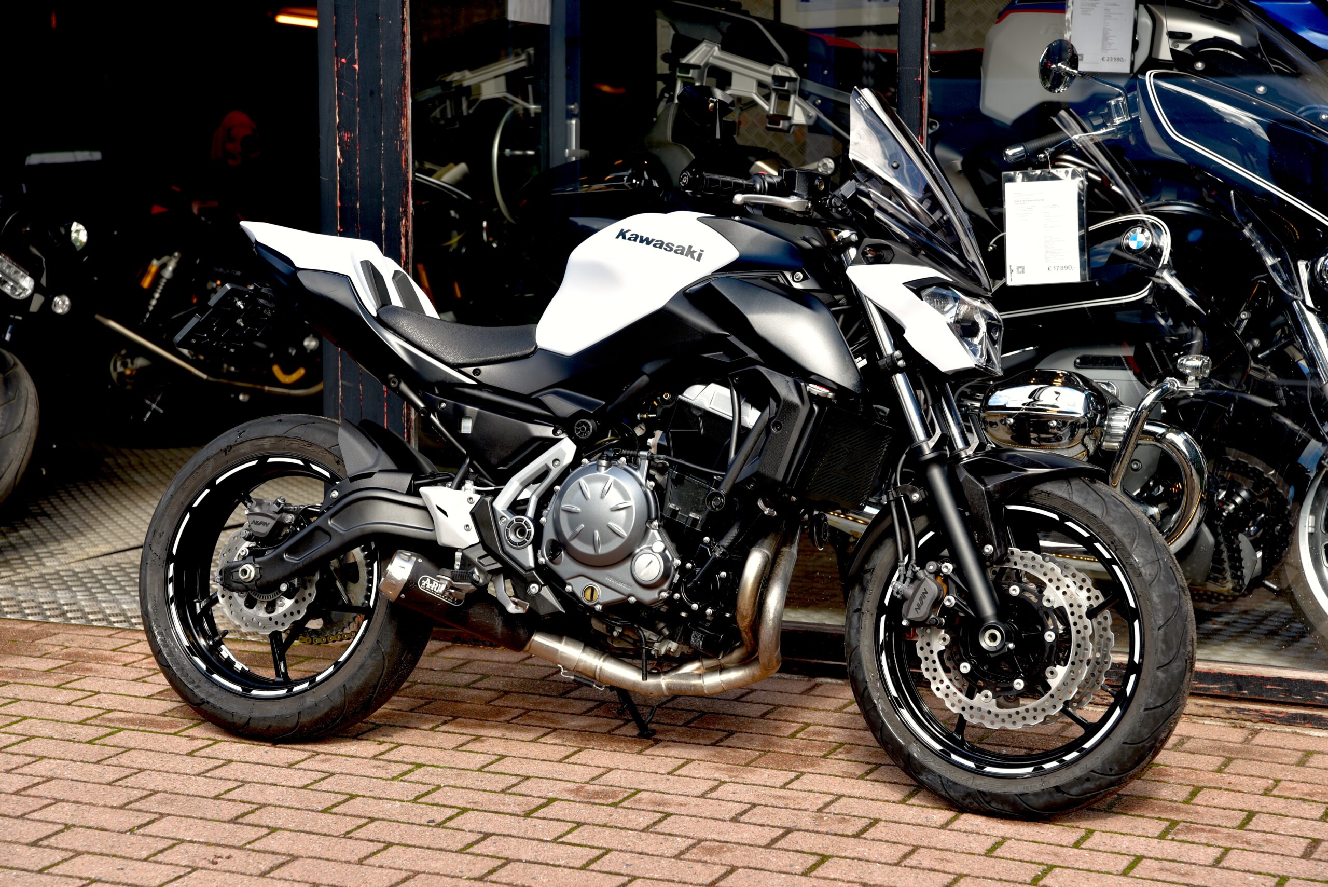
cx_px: 664
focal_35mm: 70
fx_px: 2583
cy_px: 444
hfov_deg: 28.8
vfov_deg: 19.5
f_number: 5
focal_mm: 70
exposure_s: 1/100
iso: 100
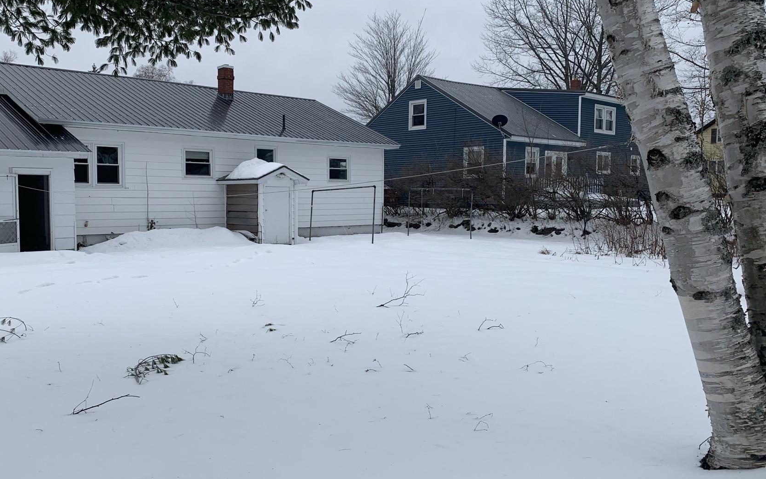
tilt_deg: -3.9
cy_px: 252
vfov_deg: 37.3
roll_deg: -0.8
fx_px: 710
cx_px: 339
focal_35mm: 34
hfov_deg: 56.6
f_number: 1.8
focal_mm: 4.25
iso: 25
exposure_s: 1/1427
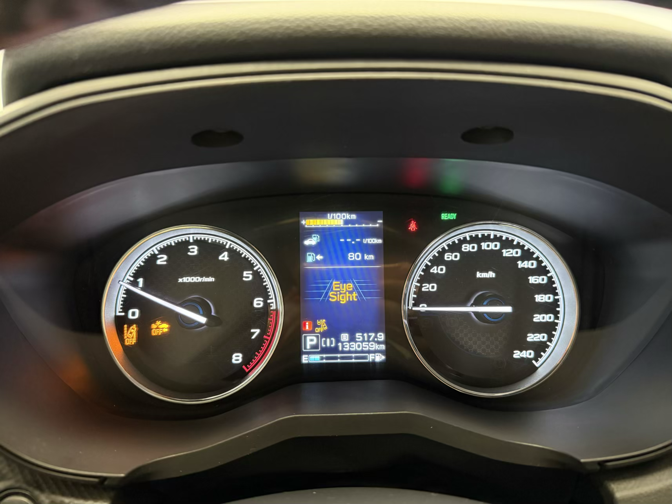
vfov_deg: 56.8
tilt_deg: -18.6
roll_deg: -0.4
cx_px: 336
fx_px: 466
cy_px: 252
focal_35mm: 24
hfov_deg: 71.6
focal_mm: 6.76
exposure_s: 1/33
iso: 640
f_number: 1.78
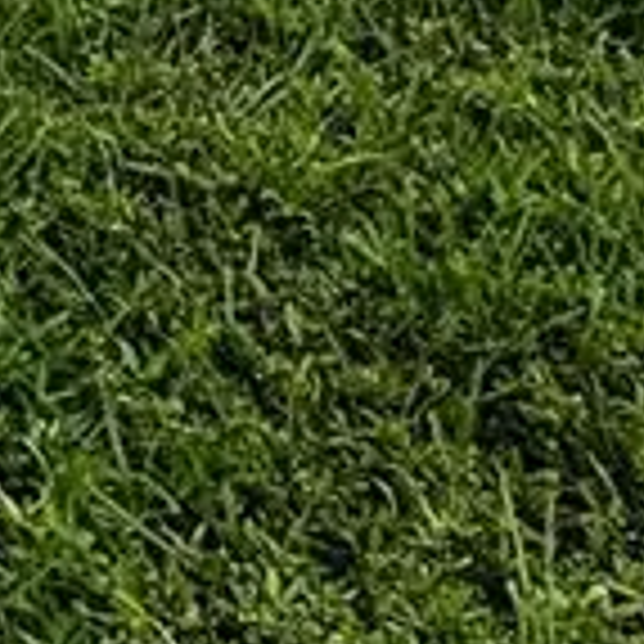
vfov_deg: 12.2
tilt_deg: -3.1
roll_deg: -2.1
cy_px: -1027
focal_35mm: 104
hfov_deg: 13.8
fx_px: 2189
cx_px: -698
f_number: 2.2
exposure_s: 1/1534
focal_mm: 2.22
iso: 20
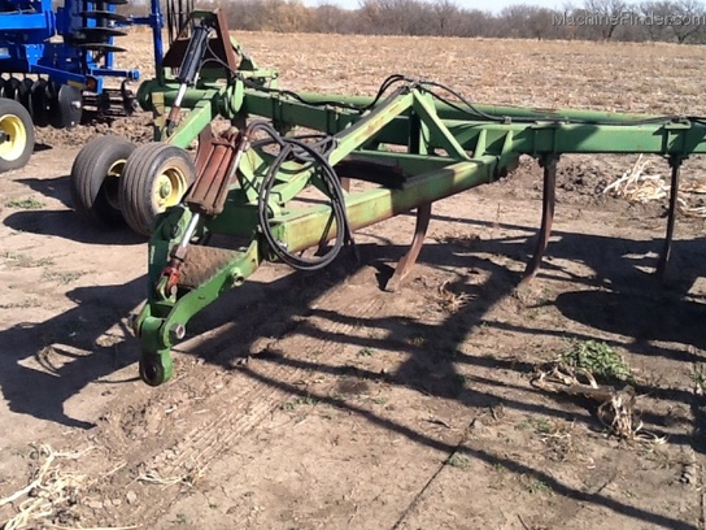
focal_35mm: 44
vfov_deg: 32.9
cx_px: 353
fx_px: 897
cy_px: 265
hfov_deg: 42.9
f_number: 2.4
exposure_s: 1/990
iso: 40
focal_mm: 2.03
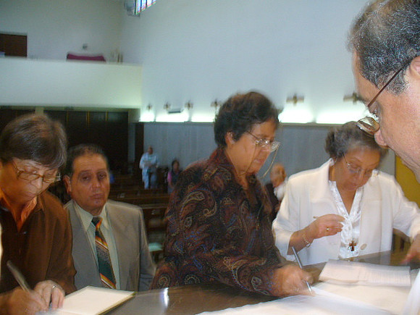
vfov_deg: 38.7
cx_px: 210
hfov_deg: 50.1
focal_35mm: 37
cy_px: 158
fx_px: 449
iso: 100
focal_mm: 6.1
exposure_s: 1/8
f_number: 2.8
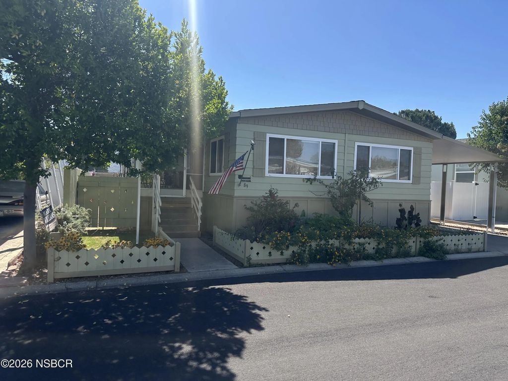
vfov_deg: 56.8
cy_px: 190
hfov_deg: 71.6
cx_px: 254
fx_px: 352
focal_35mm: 24
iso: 80
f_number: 1.78
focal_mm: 6.86
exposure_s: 1/6623
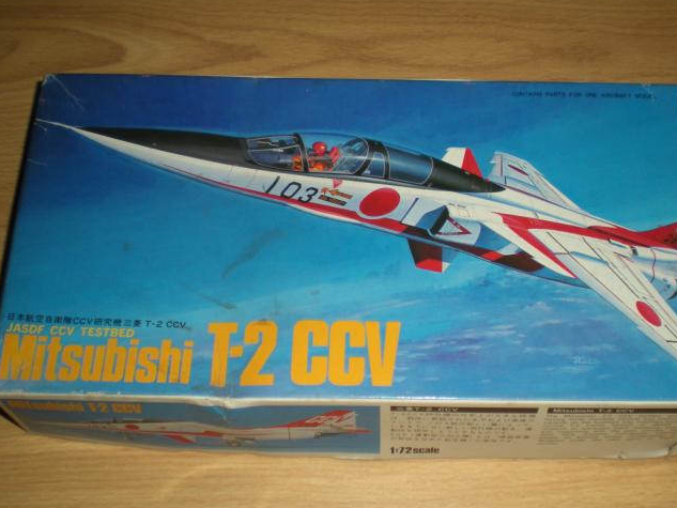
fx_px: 939
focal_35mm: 48
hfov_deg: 39.6
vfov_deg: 30.3
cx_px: 390
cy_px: 273
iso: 64
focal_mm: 6.3
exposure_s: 1/60
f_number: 3.1
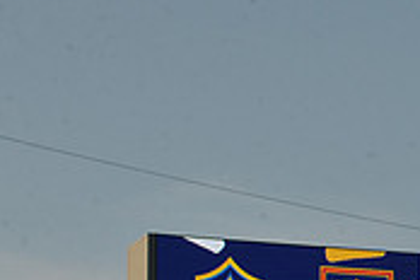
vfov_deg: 3.7
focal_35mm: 367
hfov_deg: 5.6
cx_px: 661
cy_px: 427
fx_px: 4281
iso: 400
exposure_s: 1/640
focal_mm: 110
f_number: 13
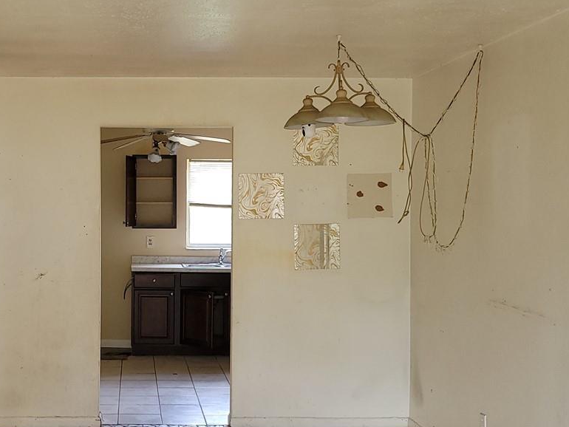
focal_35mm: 54
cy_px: 202
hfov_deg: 34.8
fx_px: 888
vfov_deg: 27.0
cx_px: 147
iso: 125
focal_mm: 5.4
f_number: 1.8
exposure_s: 1/60
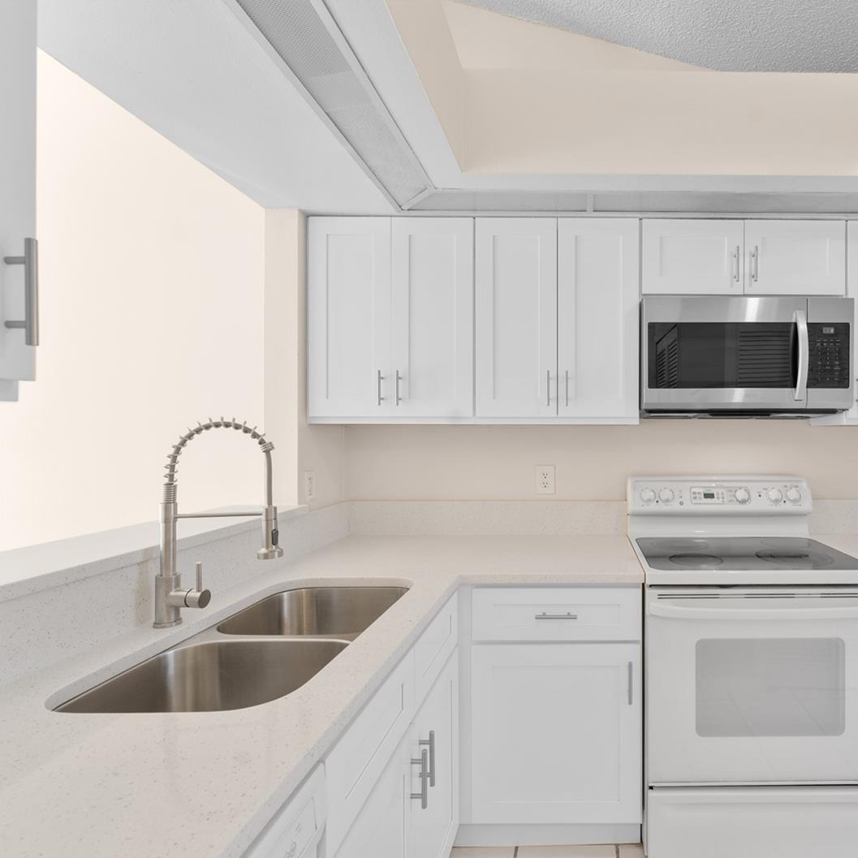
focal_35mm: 18
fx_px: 505
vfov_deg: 80.7
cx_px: 591
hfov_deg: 77.4
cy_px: 431
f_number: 7.1
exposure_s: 1/6
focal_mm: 14
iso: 400
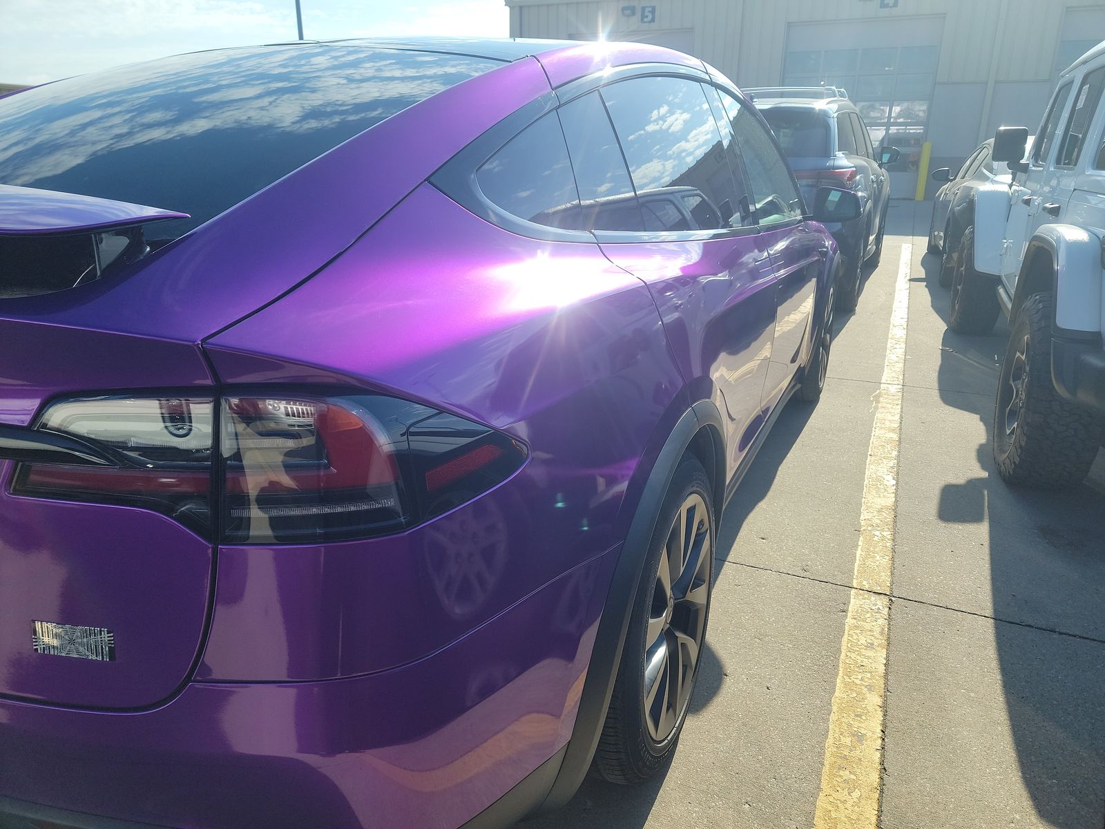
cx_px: 552
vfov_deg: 56.8
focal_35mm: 24
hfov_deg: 71.6
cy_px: 414
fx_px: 766
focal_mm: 6.7
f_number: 1.8
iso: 50
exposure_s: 1/554
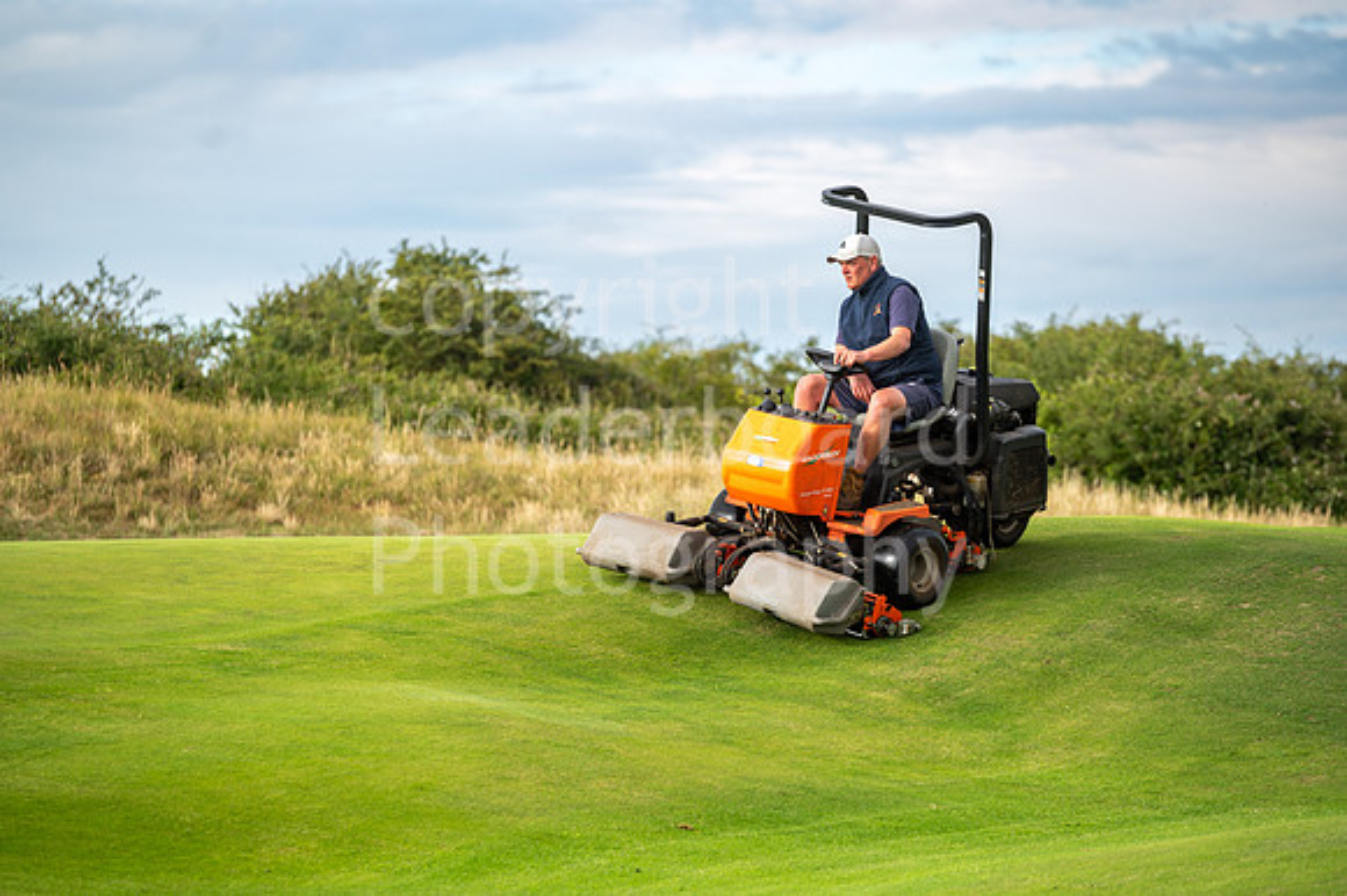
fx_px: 7105
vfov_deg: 7.2
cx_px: 674
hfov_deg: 10.8
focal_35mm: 190
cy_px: 448
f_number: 4.5
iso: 100
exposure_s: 1/400
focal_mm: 190
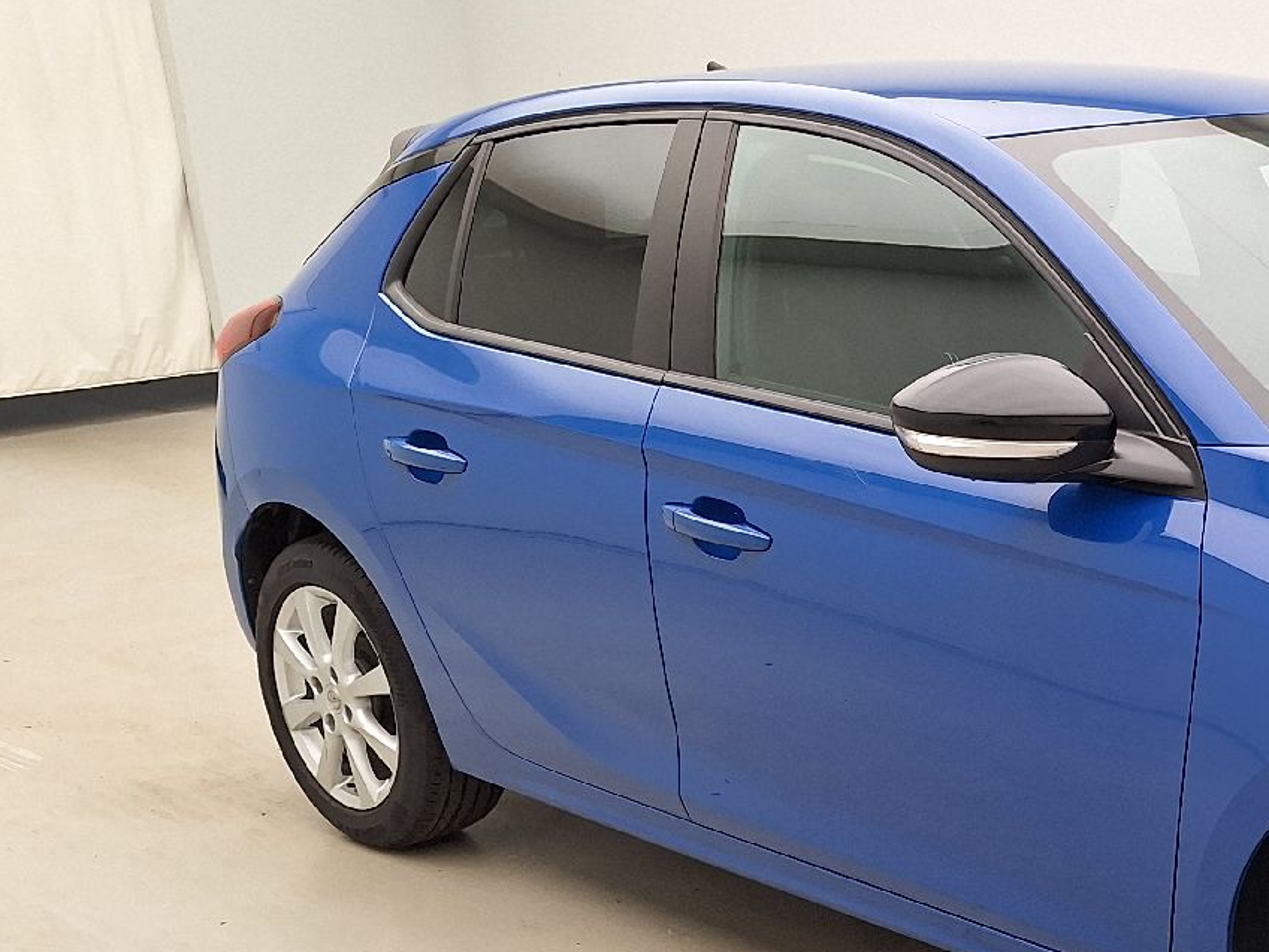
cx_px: 1299
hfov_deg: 33.4
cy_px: 711
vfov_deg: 27.7
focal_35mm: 52
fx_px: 1907
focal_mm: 5.54
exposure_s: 1/100
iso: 50
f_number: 1.8
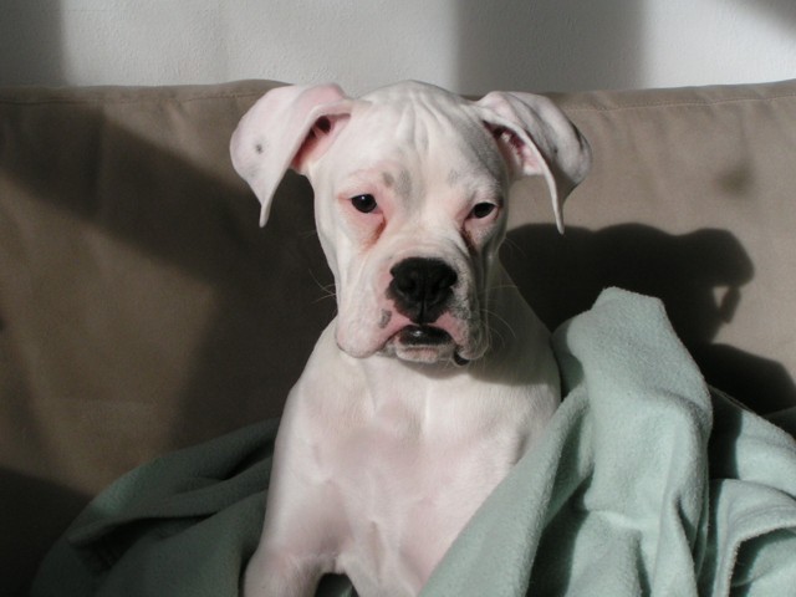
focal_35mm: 68
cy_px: 298
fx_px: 1564
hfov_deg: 28.6
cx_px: 398
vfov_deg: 21.6
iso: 50
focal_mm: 10.5
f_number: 5
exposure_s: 1/160
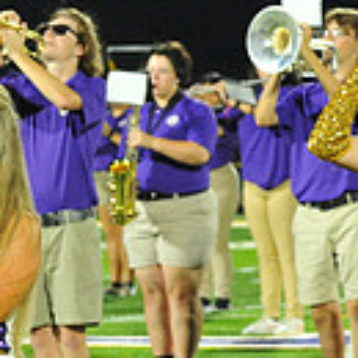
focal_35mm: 423
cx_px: -289
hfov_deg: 4.1
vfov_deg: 4.1
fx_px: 4949
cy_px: 303
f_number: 5.6
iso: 5000
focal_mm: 112
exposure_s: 1/250
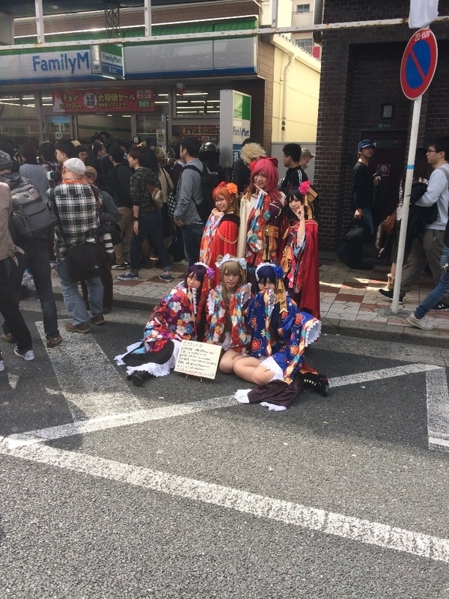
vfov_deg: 61.7
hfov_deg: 48.2
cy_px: 300
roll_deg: +0.7
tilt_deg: -16.7
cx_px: 224
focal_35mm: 29
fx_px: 502
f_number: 2.2
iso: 32
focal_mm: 4.15
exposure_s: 1/805
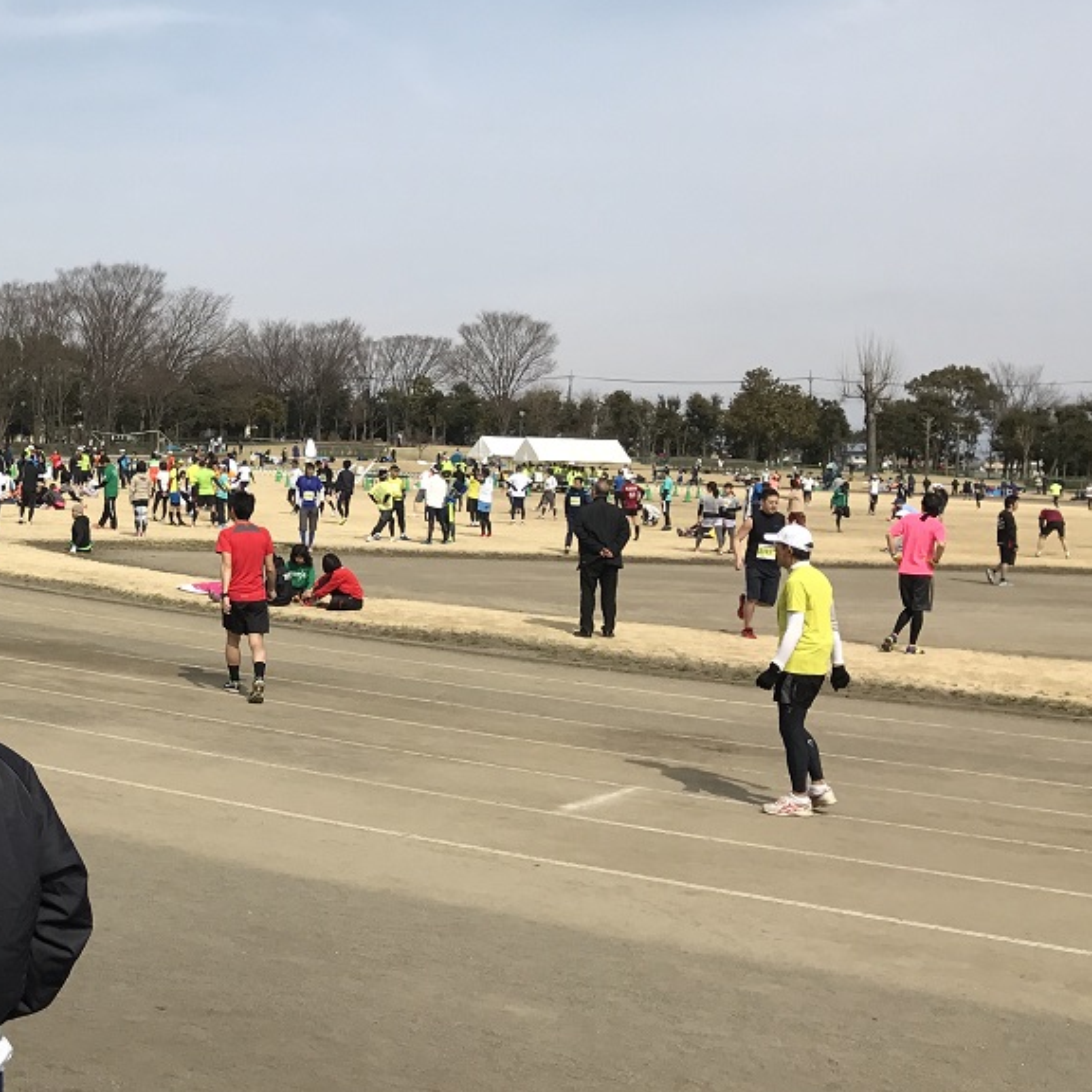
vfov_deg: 32.7
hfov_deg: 31.1
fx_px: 1856
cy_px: 427
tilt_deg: +1.4
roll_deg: -2.3
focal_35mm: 52
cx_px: 89
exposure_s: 1/3300
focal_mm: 3.99
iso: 20
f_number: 1.8
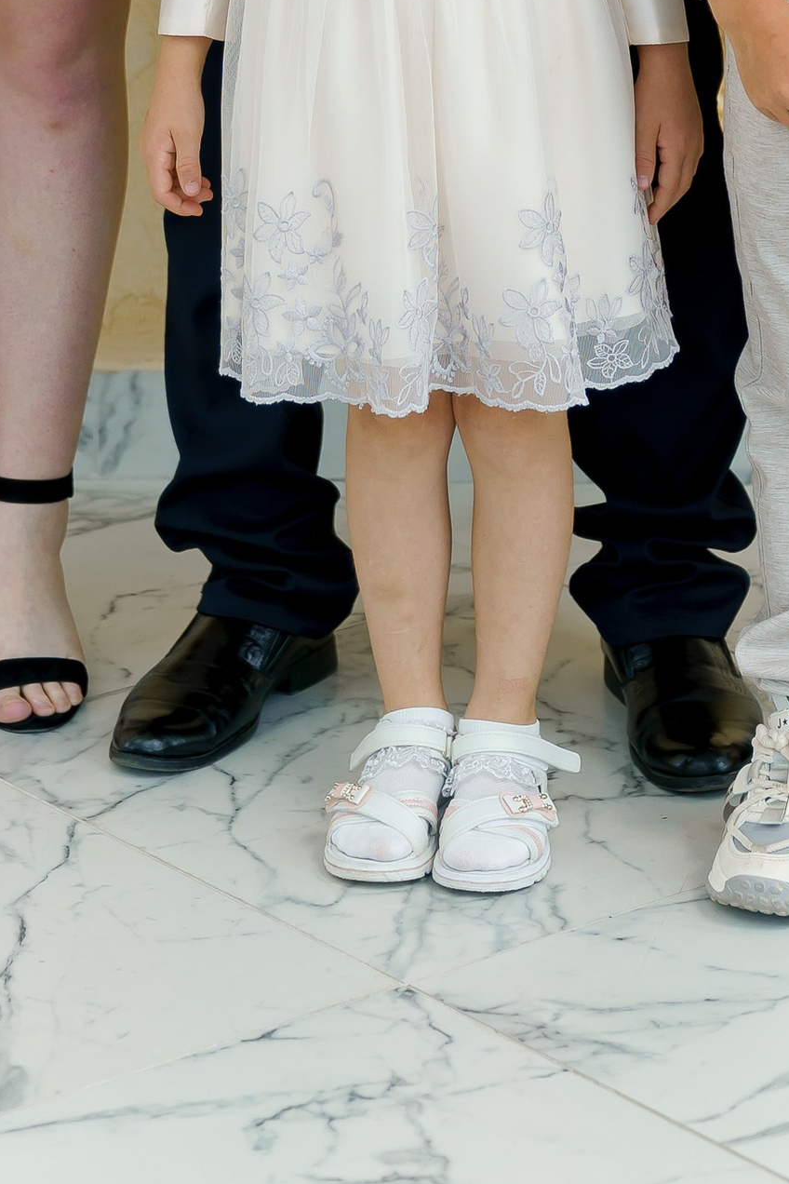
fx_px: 5062
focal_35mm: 154
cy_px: -579
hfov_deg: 8.9
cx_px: 459
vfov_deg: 12.7
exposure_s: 1/400
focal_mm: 51
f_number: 2.2
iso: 125
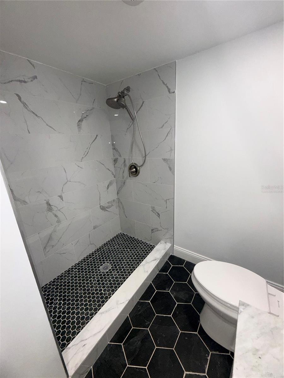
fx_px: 153
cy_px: 189
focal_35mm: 14
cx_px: 142
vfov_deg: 102.1
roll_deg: +1.4
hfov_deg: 85.7
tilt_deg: -16.6
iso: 80
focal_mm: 2.22
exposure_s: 1/122
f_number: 2.2
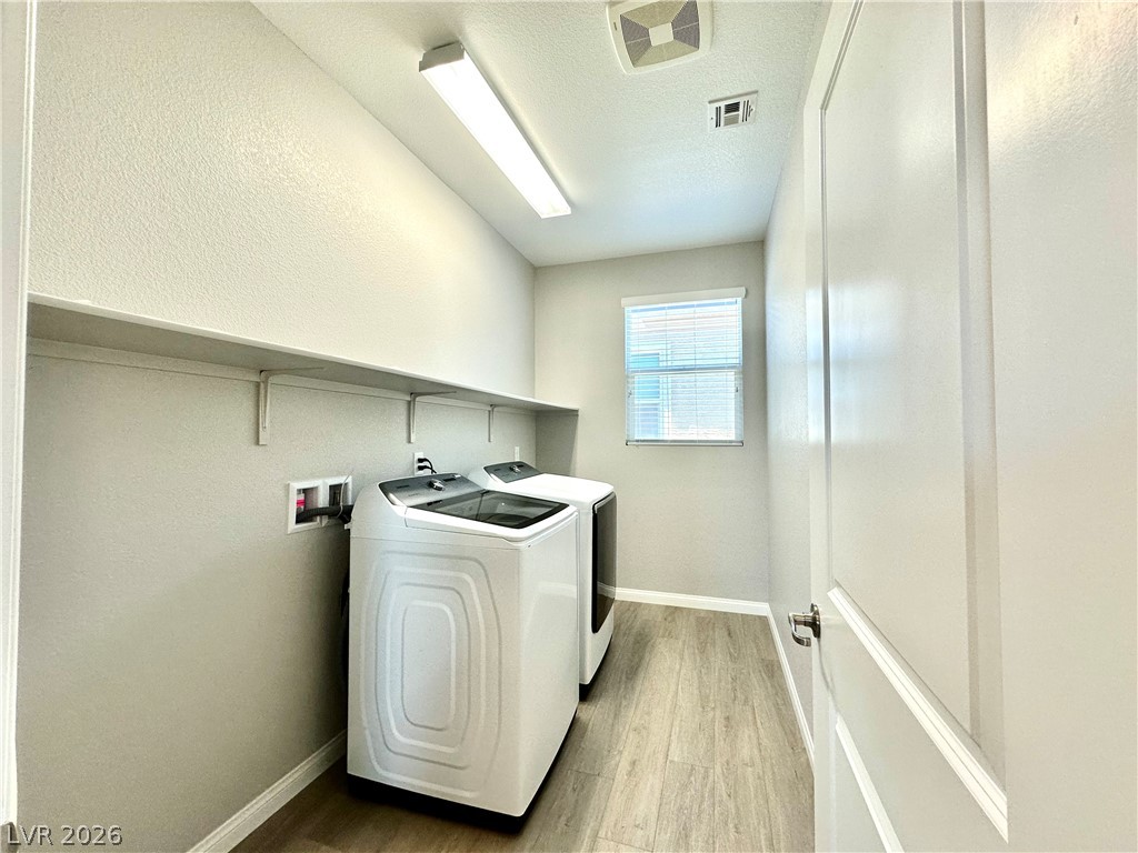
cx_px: 569
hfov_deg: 102.1
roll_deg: -0.6
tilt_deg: +1.3
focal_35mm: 14
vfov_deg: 85.7
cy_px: 426
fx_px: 460
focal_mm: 2.22
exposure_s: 1/120
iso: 125
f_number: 2.2
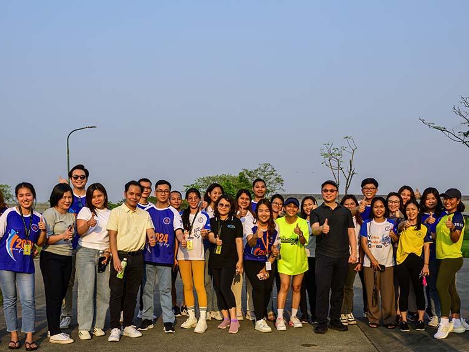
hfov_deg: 47.1
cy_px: 177
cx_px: 211
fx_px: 537
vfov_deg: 36.3
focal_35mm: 40
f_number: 8
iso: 360
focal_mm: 32.5
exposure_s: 1/400
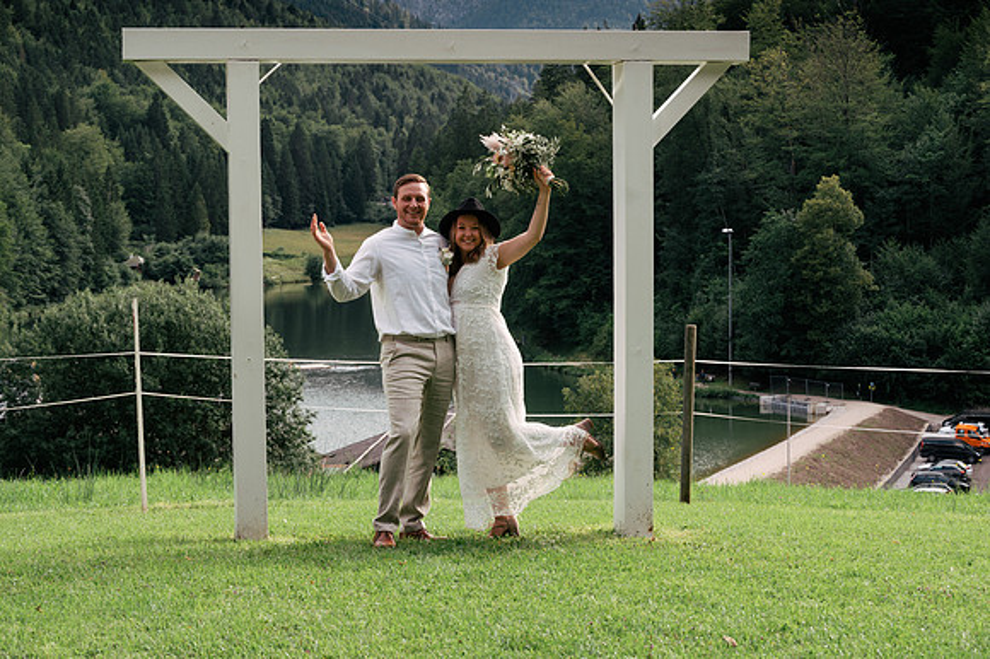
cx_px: 495
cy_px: 330
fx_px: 1924
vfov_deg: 19.4
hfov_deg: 28.9
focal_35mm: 70
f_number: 10
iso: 500
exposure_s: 1/250
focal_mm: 70
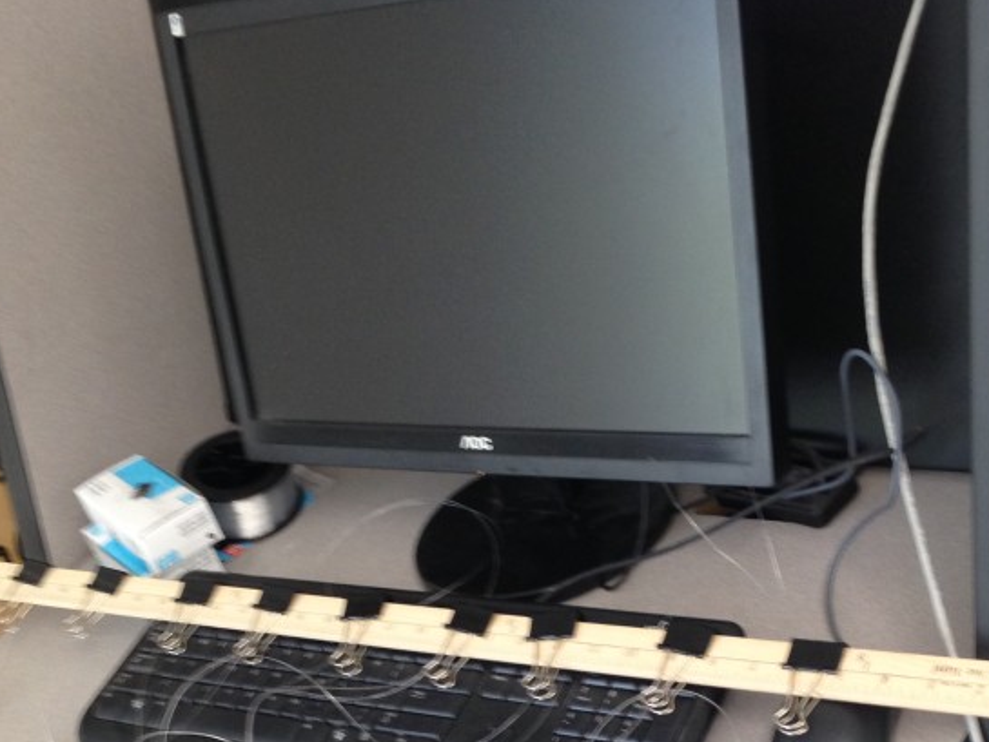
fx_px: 1772
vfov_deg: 23.0
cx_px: 552
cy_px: 686
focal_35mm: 62
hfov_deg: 31.2
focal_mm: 4.13
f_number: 2.4
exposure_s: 1/20
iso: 100
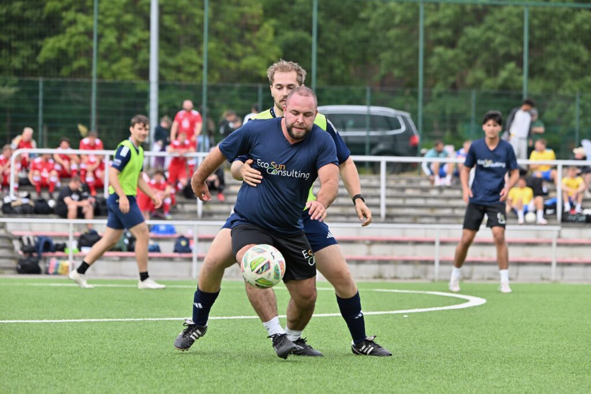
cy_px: 197
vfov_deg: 7.0
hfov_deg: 10.5
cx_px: 296
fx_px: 3201
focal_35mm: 195
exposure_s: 1/1600
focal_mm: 195
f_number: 5.3
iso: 720
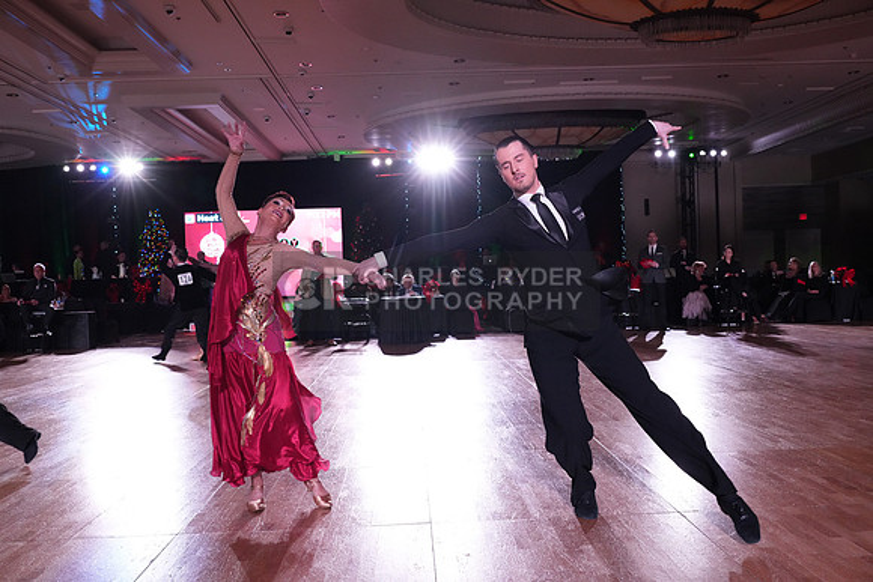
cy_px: 291
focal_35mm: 32
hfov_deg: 58.7
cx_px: 436
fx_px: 776
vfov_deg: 41.1
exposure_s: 1/320
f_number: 6.3
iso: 5000
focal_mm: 32
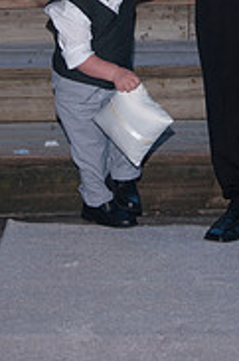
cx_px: 181
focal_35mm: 192
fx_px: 1923
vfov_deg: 10.6
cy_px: -59
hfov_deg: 7.1
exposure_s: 1/250
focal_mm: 52
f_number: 5.6
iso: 100
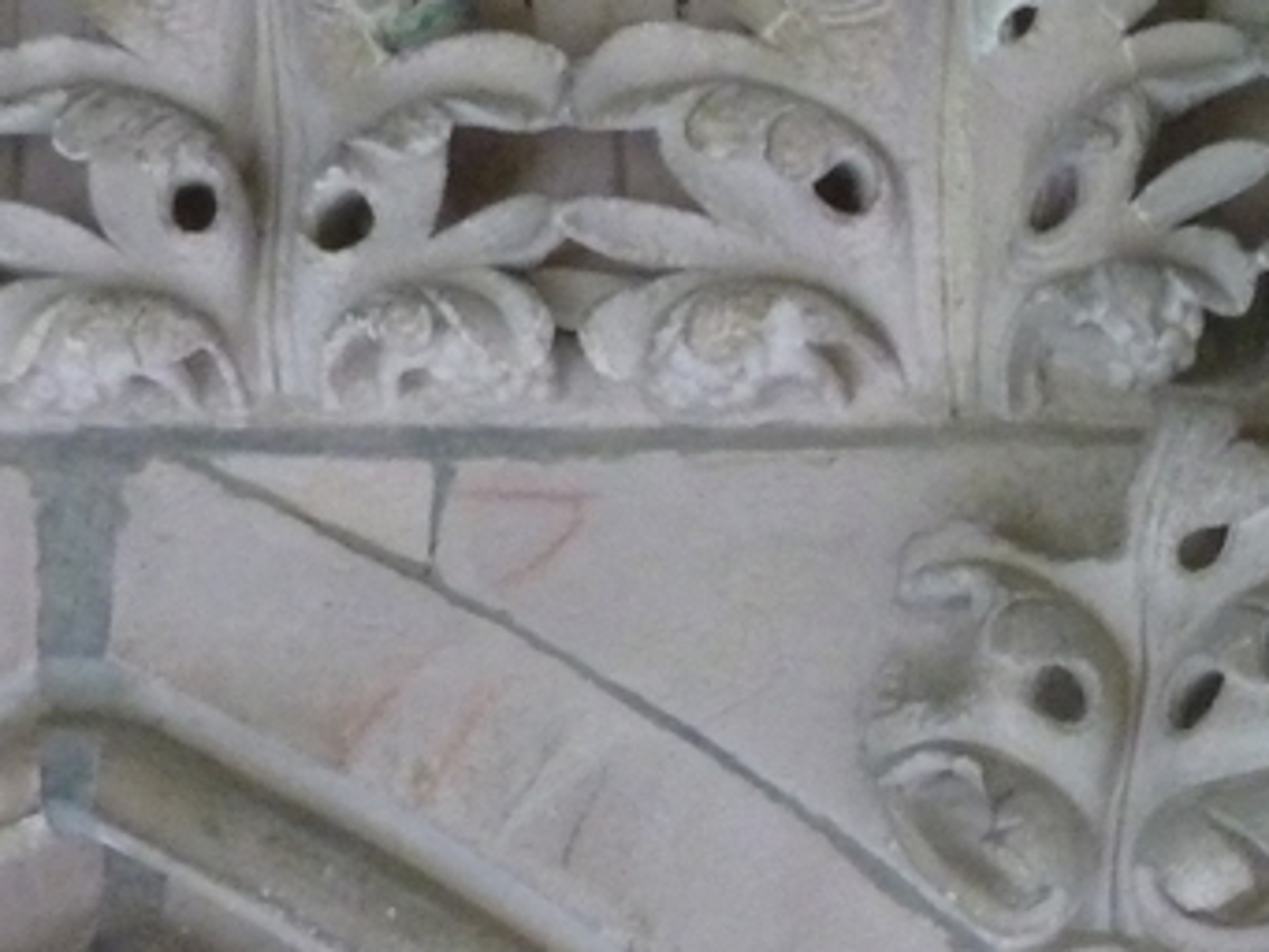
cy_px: 1294
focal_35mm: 236
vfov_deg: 6.2
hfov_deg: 8.1
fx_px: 8655
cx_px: 2199
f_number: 4.1
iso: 400
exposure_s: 1/15
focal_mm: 11
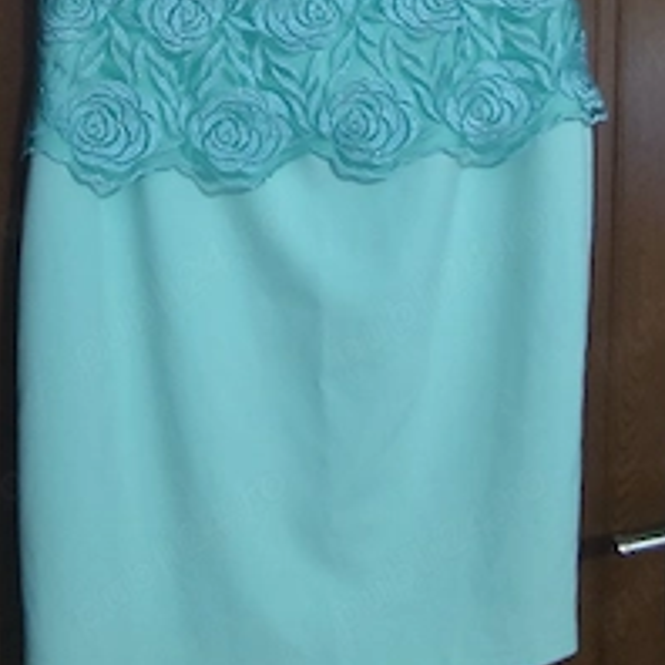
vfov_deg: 38.1
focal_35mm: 41
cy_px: 65
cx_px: 245
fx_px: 891
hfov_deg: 40.6
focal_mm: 1.65
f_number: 2.2
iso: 800
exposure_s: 1/33.3
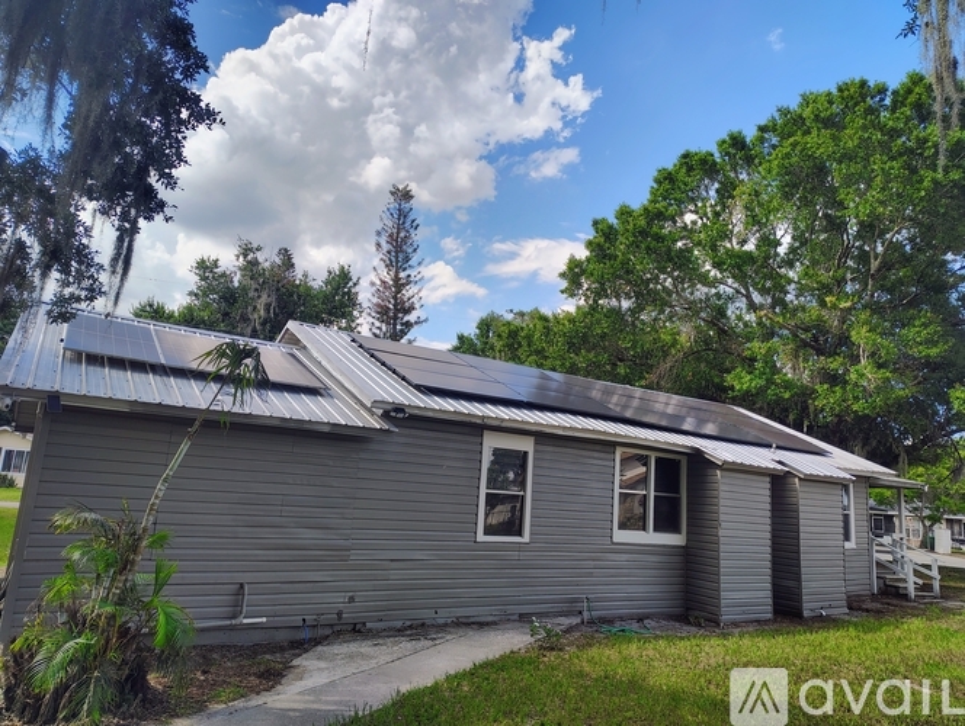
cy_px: 363
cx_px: 482
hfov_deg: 71.5
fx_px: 670
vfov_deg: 56.9
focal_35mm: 24
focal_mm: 5.56
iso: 100
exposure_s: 1/395
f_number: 1.8
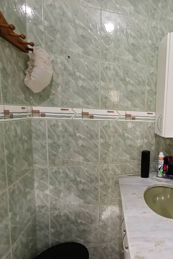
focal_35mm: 23
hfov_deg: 48.0
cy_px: 131
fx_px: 166
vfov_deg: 76.1
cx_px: 163
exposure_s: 1/30
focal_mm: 1.65
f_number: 2.2
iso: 500
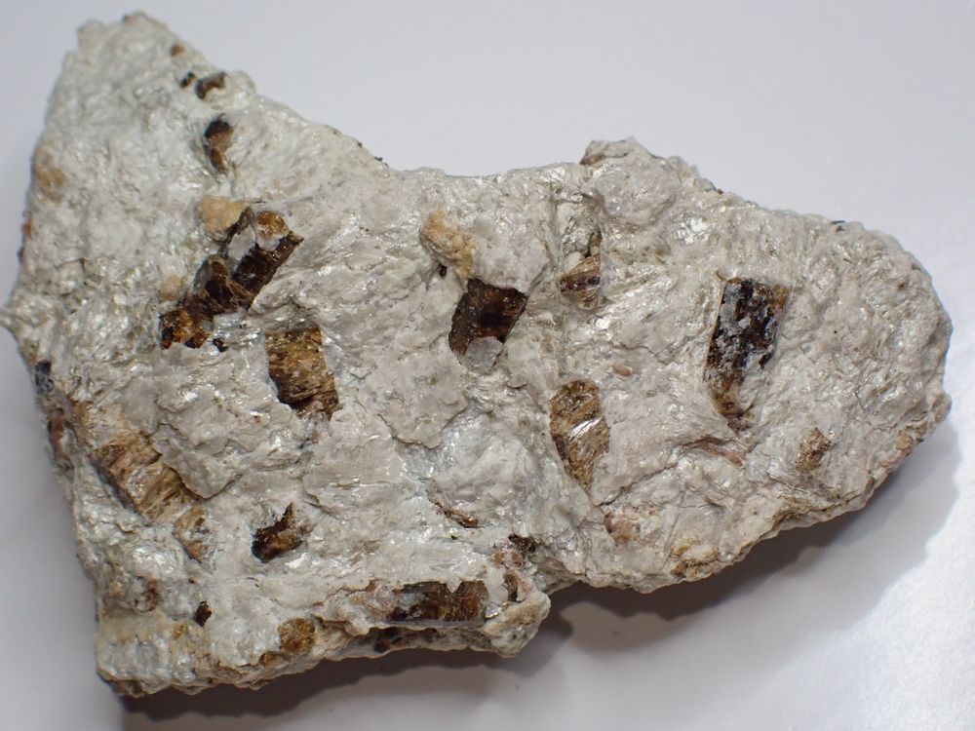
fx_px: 2817
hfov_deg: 19.6
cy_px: 366
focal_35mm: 100
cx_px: 488
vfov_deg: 14.8
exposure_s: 1/400
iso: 640
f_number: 4.9
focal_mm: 18
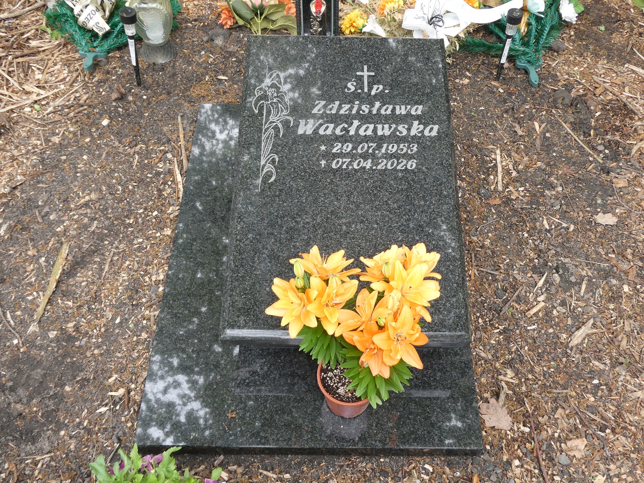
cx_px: 322
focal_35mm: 33
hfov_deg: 55.4
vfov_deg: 42.9
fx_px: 614
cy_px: 242
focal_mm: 5.8
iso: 100
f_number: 3.6
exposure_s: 1/60
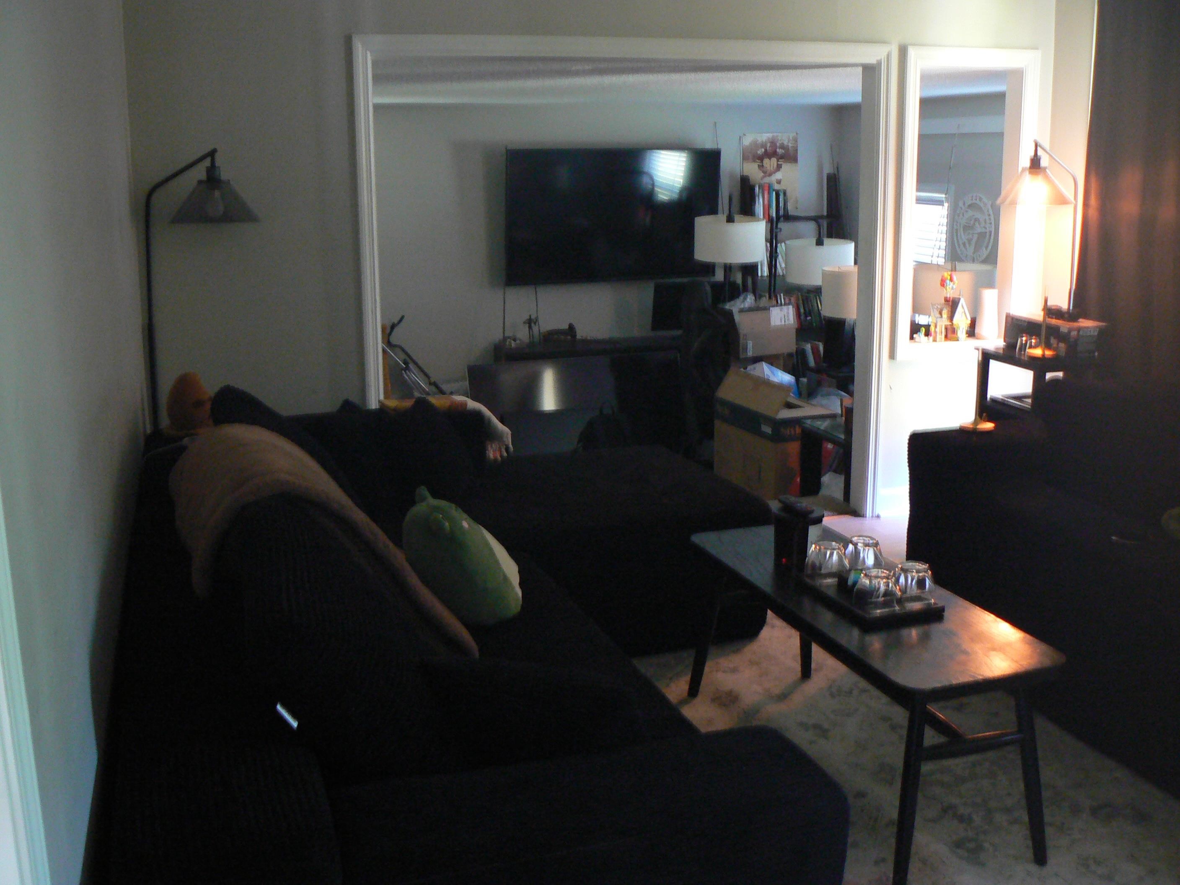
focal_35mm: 36
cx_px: 590
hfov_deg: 51.4
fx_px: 1227
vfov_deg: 39.7
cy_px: 442
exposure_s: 1/4
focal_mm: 6
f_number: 2.8
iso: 200
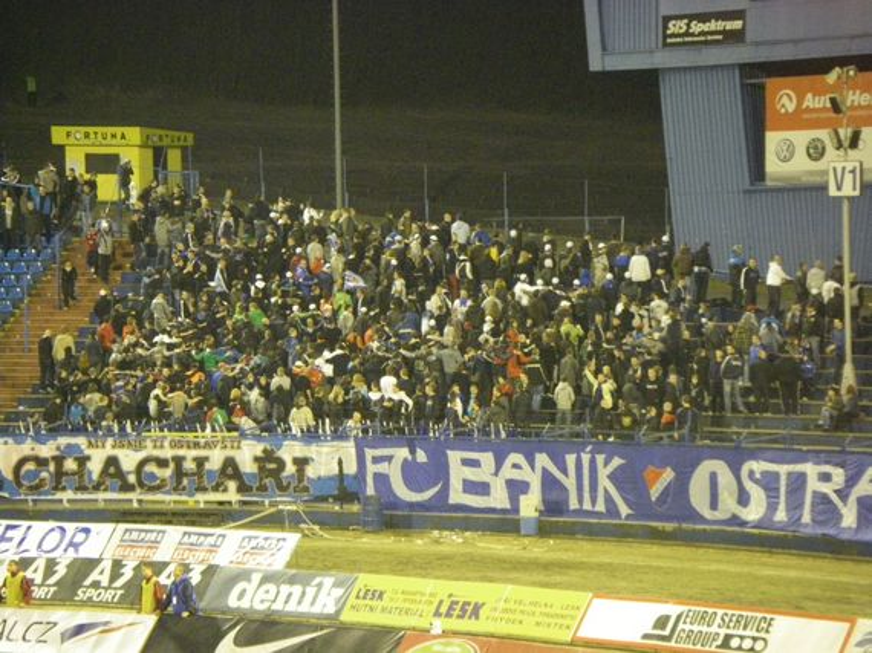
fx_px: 4255
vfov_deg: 8.8
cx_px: 436
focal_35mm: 169
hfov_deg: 11.7
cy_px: 326
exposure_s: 1/30
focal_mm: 27.9
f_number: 4.4
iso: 800
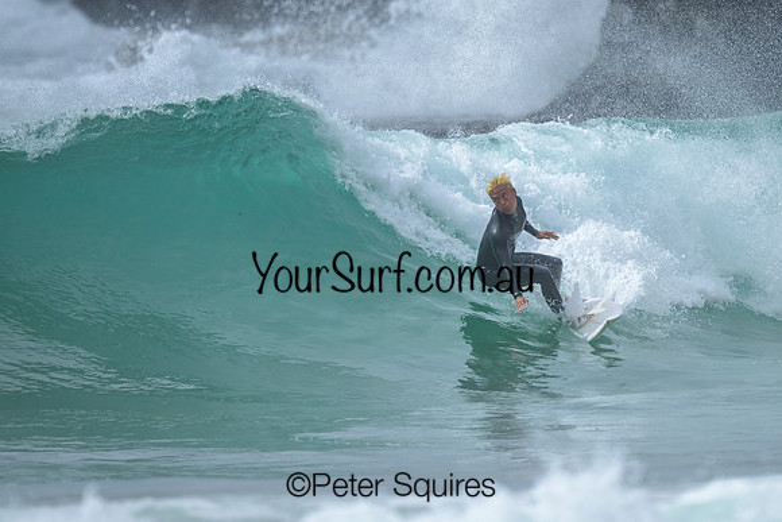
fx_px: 23340
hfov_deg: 1.9
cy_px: 172
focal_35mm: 1074
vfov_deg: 1.3
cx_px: 505
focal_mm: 800
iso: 160
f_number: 6.3
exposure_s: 1/2000
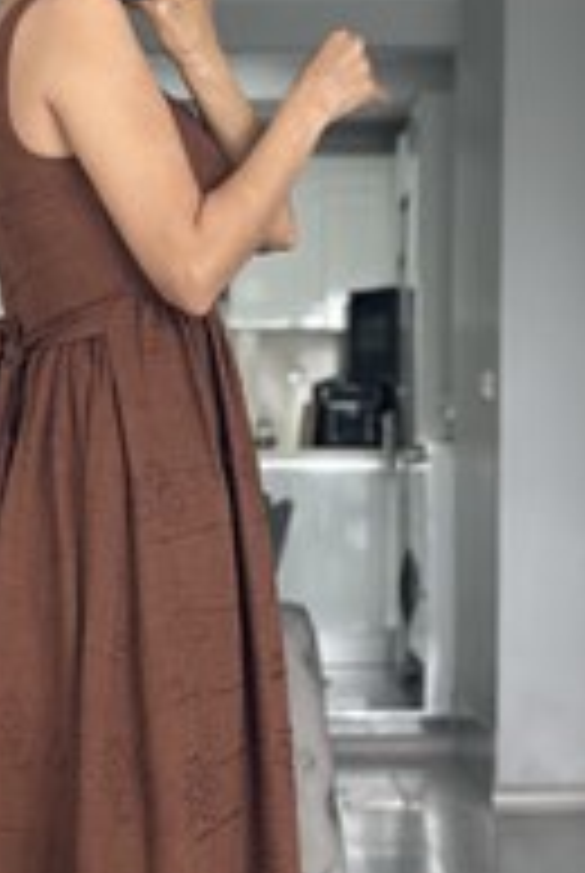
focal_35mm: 130
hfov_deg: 10.5
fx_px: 3157
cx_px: 63
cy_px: 500
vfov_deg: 15.7
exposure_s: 1/60
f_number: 1.78
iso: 125
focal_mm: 6.86
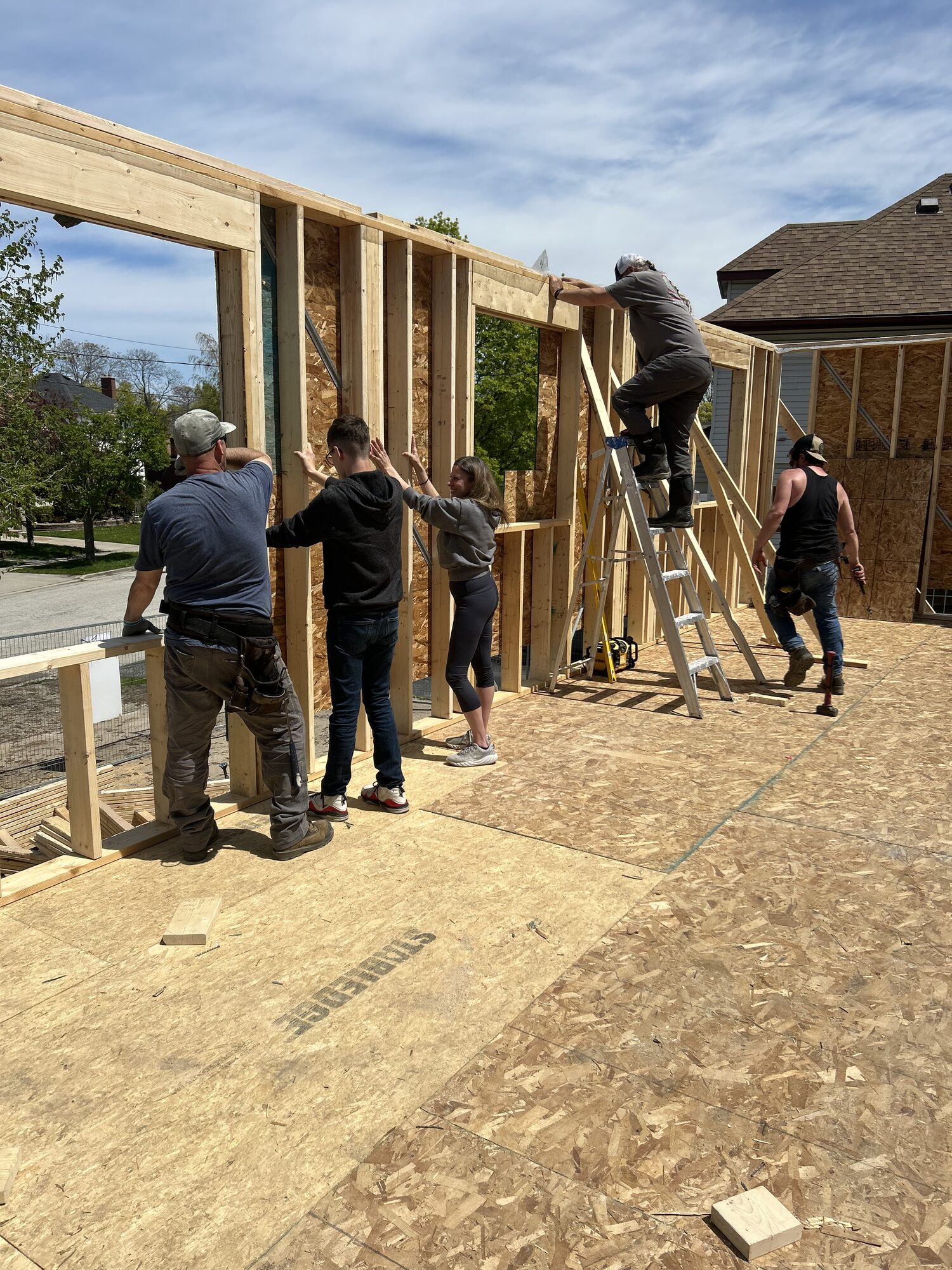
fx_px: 953
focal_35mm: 26
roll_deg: -0.8
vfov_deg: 67.3
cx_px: 476
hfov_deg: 53.1
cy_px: 635
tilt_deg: -11.3
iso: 50
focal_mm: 5.7
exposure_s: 1/8000
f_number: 1.5
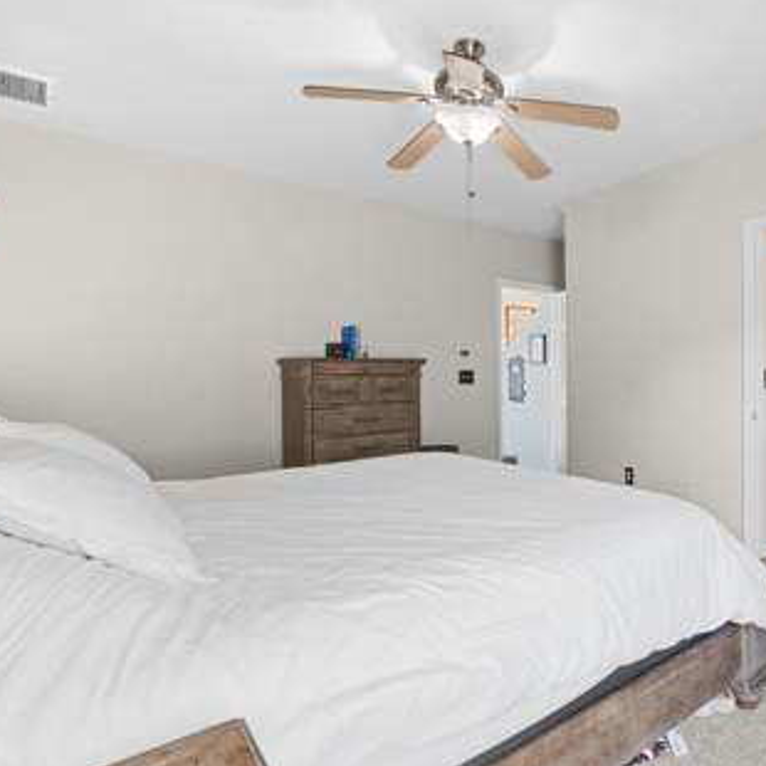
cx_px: 521
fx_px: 526
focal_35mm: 21
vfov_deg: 72.1
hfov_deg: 69.7
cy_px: 379
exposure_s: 2.5
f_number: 8
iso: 200
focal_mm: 16
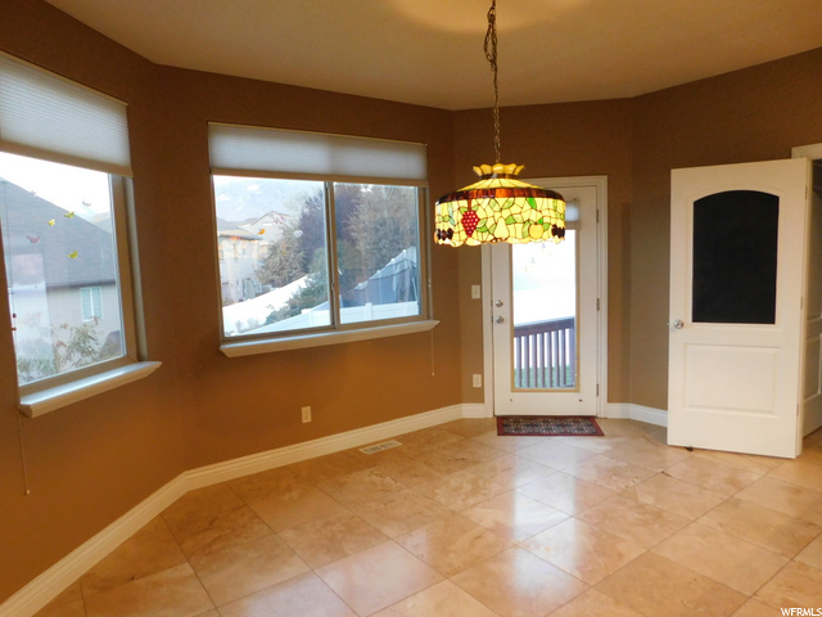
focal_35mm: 23
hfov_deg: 73.9
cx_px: 411
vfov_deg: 58.9
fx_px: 546
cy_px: 308
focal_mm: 4
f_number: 3
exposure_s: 1/13
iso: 400
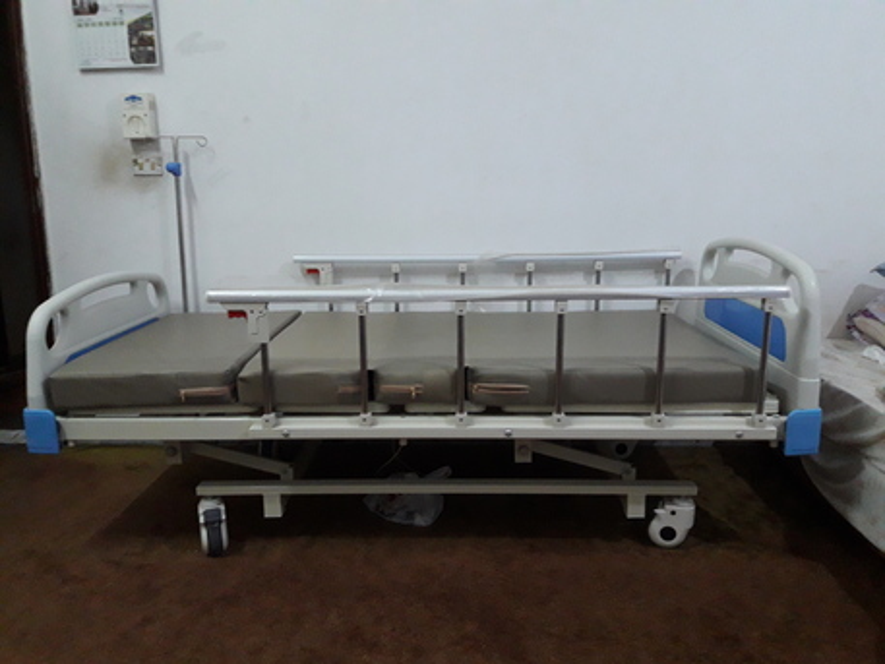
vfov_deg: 49.8
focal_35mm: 28
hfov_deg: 63.4
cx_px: 442
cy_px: 332
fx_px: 716
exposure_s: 1/24
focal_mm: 3.7
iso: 400
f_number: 1.9
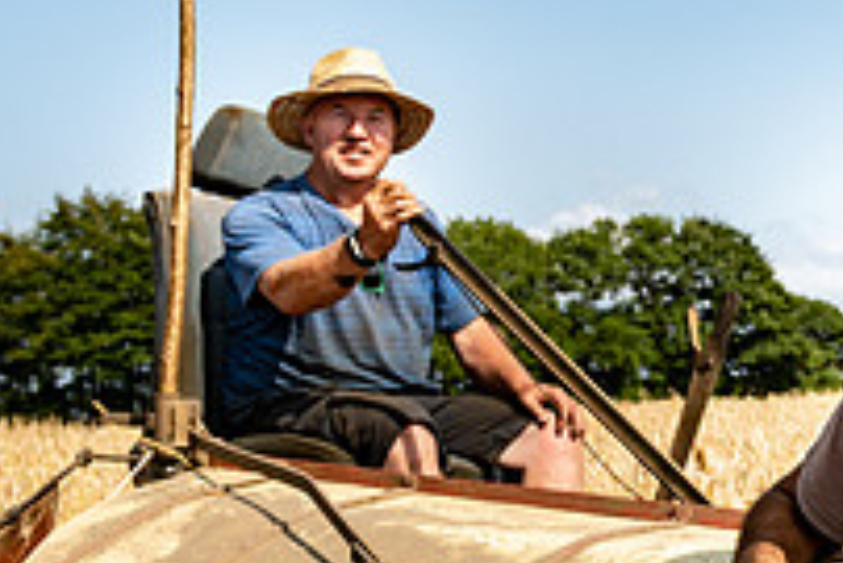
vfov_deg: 19.8
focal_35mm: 69
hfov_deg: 26.6
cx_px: 960
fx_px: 1617
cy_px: 265
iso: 64
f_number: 5.6
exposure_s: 1/1600
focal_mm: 24
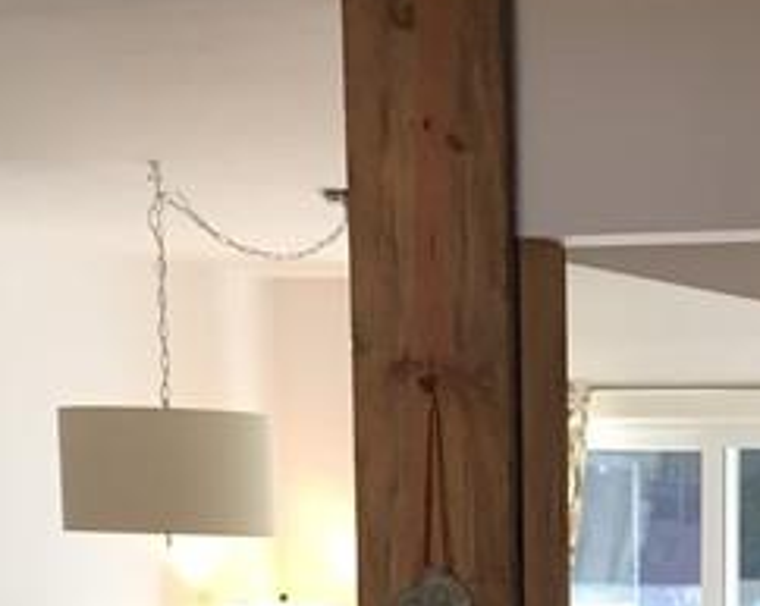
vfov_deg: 11.9
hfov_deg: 15.4
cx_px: 952
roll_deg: -2.2
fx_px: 2696
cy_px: 1064
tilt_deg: -9.2
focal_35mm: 120
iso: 32
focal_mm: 4.15
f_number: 2.2
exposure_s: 1/40
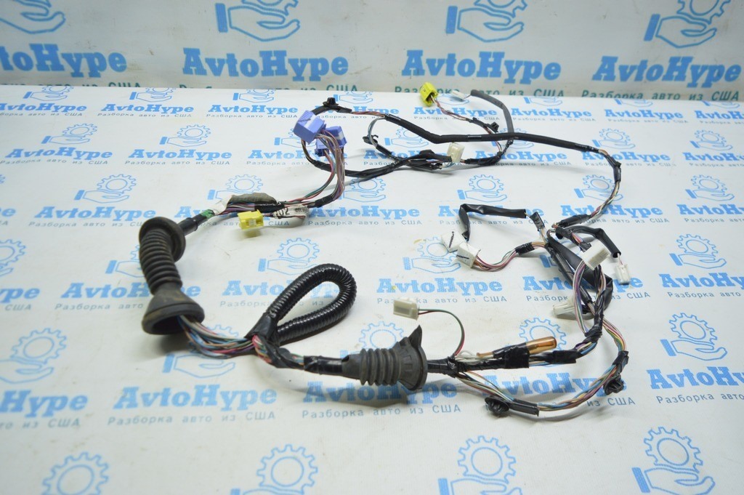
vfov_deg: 47.9
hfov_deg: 67.4
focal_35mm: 27
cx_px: 372
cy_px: 248
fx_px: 558
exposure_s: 1/60
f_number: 3.5
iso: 400
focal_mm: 18
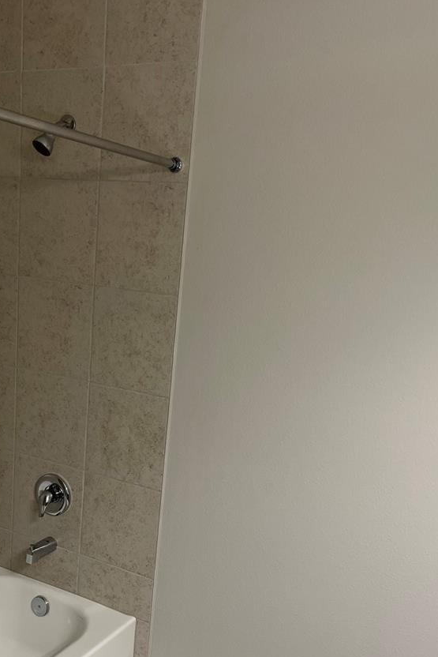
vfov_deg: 48.6
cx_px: 154
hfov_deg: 34.0
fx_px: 711
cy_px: 446
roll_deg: -3.8
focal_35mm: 39
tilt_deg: -15.3
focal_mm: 5.7
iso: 100
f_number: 1.5
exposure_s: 1/120
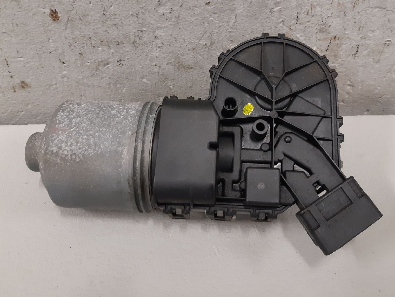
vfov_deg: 40.5
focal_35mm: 35
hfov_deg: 52.5
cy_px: 119
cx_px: 217
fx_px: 399
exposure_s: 1/50
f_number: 1.7
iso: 250
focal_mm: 3.93
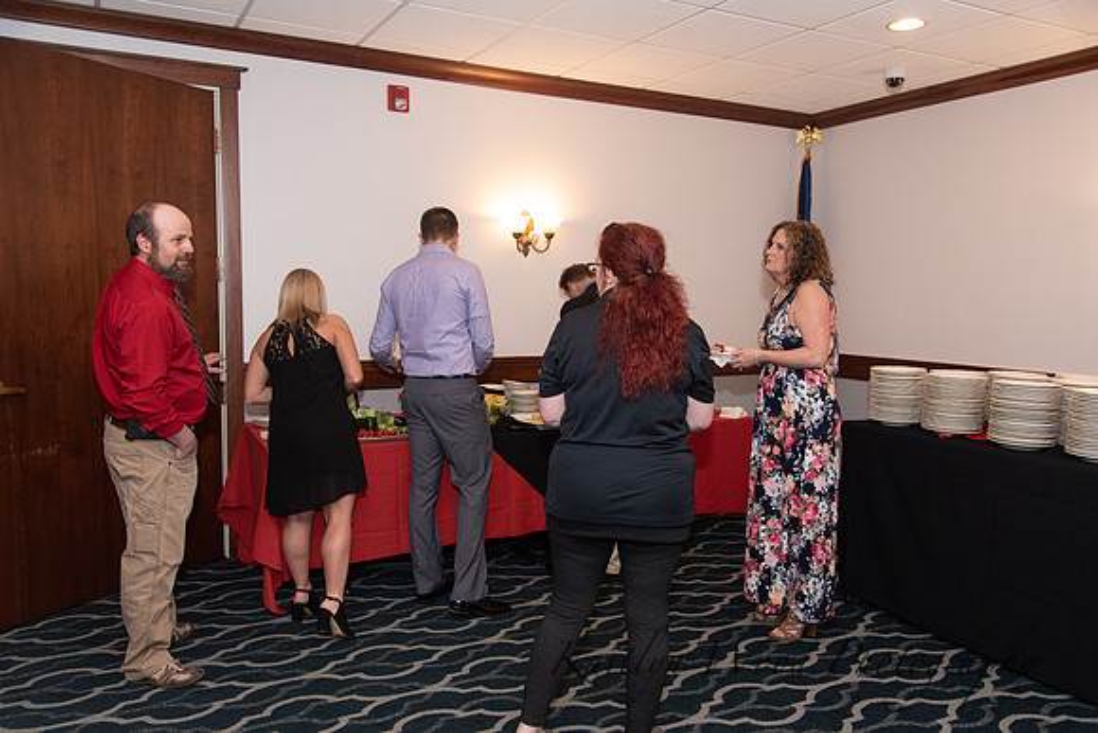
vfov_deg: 46.4
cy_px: 366
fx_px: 854
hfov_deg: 65.5
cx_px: 549
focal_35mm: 28
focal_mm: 28
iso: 800
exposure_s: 1/200
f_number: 4
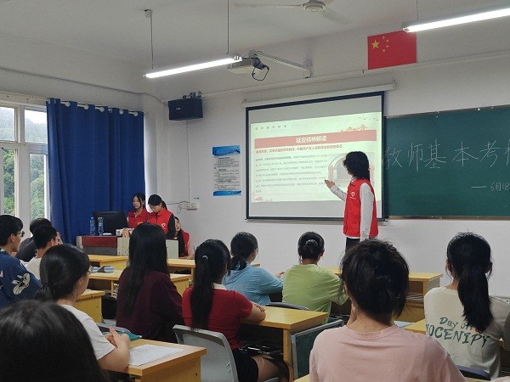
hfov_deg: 42.9
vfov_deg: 32.9
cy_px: 191
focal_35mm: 44
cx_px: 255
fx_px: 648
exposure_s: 1/100
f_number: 1.6
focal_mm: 7.62
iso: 250
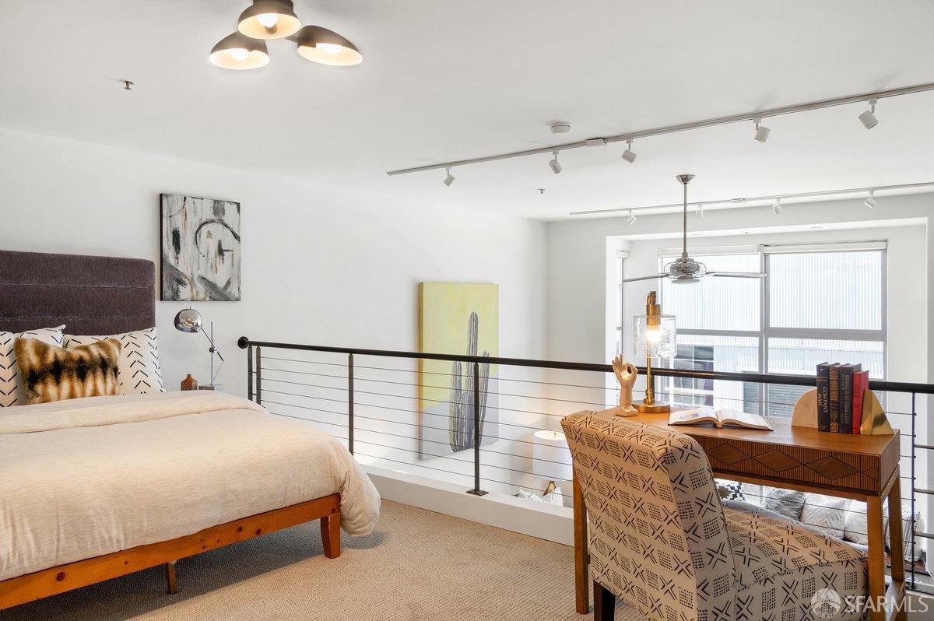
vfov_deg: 48.7
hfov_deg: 68.4
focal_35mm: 26
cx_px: 467
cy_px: 310
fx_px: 687
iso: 400
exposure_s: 1/20
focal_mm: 26.5
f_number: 11
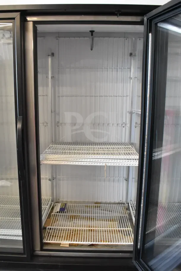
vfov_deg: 61.9
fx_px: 226
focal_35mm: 30
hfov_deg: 43.6
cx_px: 90
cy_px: 136
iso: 6400
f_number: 6.3
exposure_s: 1/160
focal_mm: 20
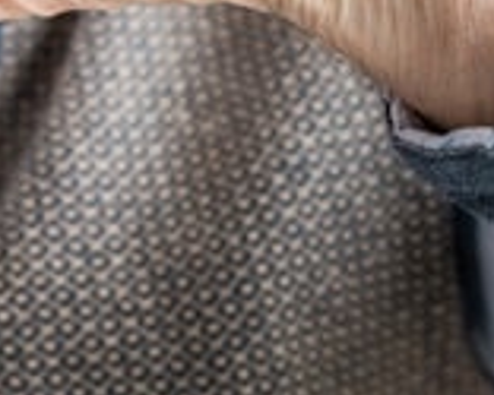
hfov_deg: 10.6
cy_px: 22
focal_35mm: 180
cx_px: -44
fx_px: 2633
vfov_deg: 8.6
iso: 250
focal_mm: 50
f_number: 3.5
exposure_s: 1/400
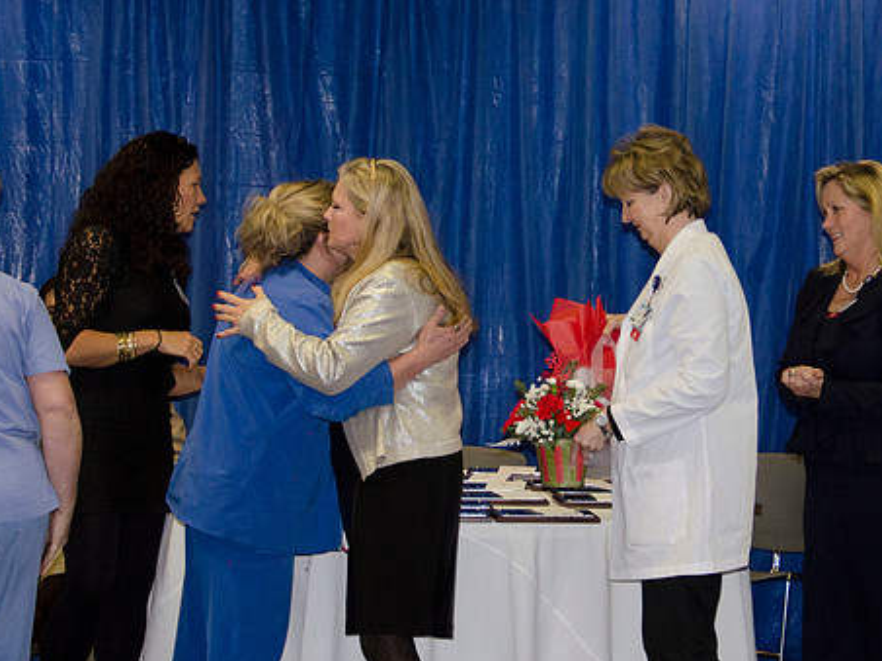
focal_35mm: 119
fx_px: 3032
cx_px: 623
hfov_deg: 16.5
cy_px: 240
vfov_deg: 12.4
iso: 400
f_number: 4.5
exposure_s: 1/60
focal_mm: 40
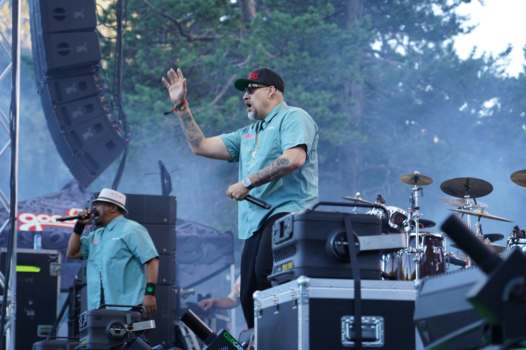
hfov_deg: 19.3
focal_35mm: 106
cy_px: 176
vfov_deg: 12.9
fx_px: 1549
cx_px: 263
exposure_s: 1/160
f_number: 4
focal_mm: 105
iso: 400
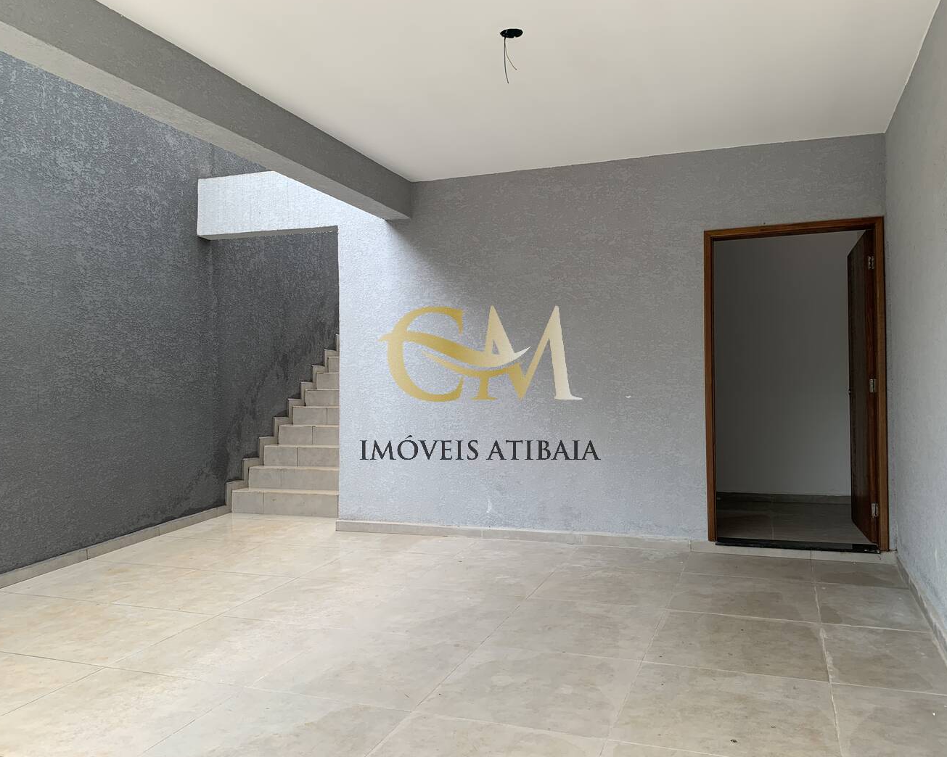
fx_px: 785
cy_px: 383
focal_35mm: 28
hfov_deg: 62.2
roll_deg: -0.3
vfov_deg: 51.5
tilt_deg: +0.4
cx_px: 480
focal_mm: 4.25
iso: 25
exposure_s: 1/122
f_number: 1.8
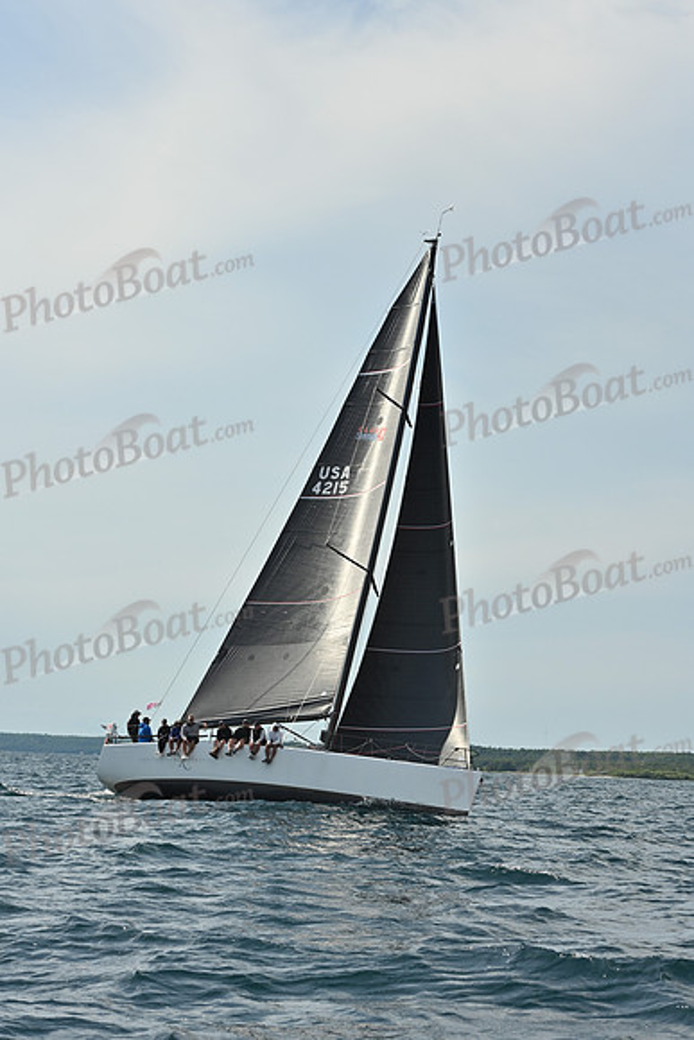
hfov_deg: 14.4
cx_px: 347
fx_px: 2745
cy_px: 520
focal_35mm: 95
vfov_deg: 21.5
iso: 320
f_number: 11
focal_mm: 95
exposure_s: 1/1000
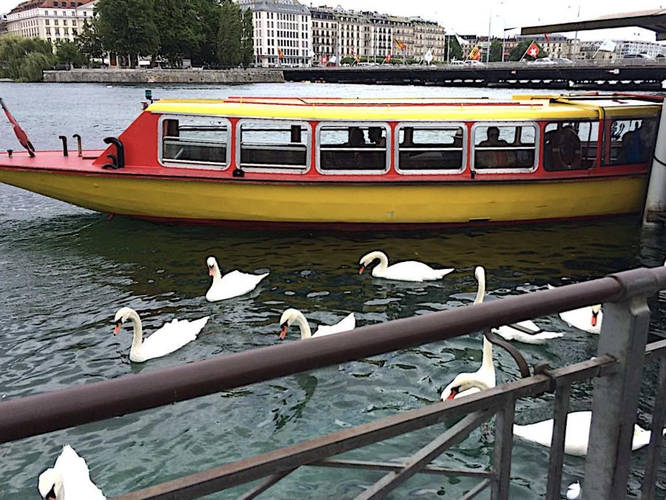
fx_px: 616
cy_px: 265
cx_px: 359
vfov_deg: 44.1
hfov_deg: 56.8
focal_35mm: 32
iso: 32
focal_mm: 4.15
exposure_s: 1/1140
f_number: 2.2
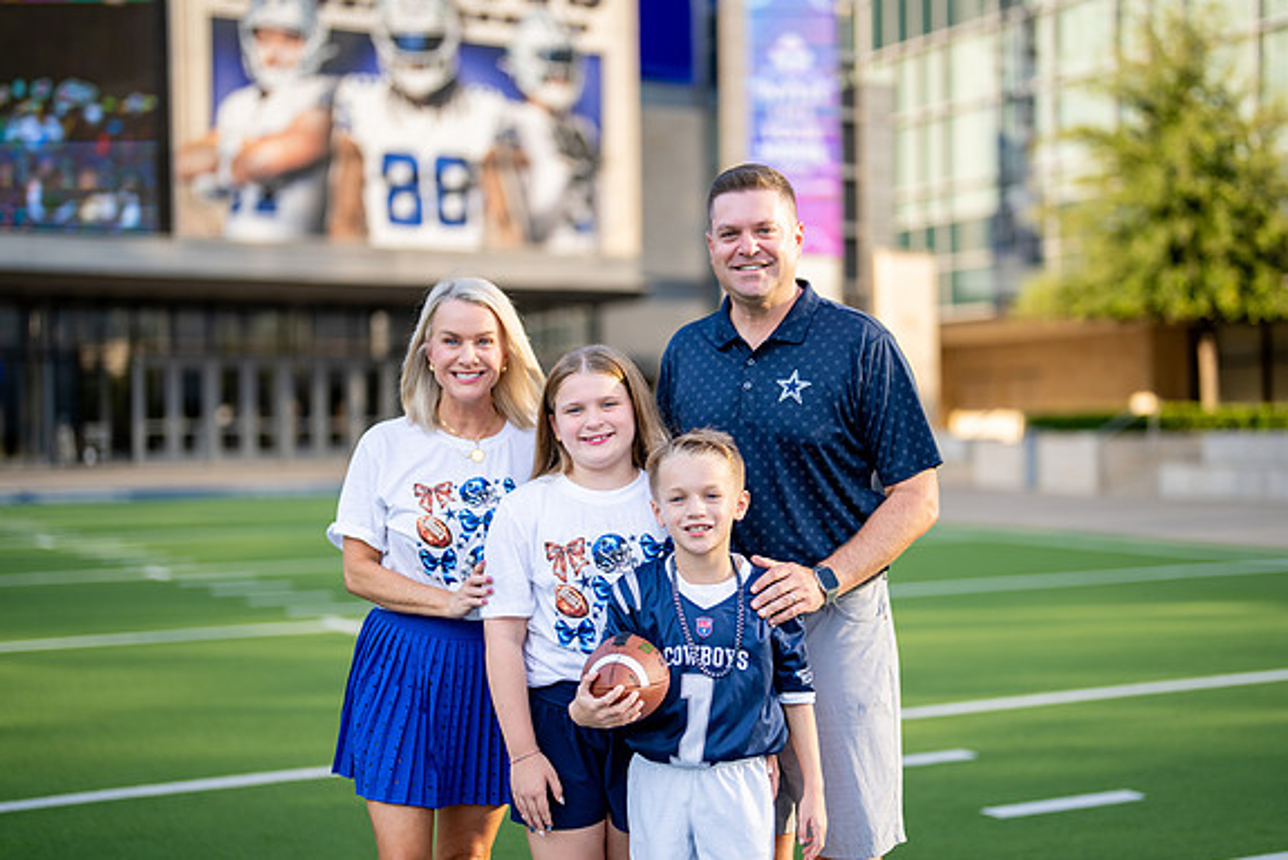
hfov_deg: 36.2
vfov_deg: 24.6
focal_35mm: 55
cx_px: 684
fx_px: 1969
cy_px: 447
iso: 100
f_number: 1.2
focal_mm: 50
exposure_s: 1/2000
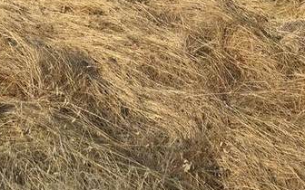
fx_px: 773
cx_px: 15
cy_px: -210
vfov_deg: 12.2
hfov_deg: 21.7
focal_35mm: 93
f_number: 1.7
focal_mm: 6.3
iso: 12
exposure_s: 1/535
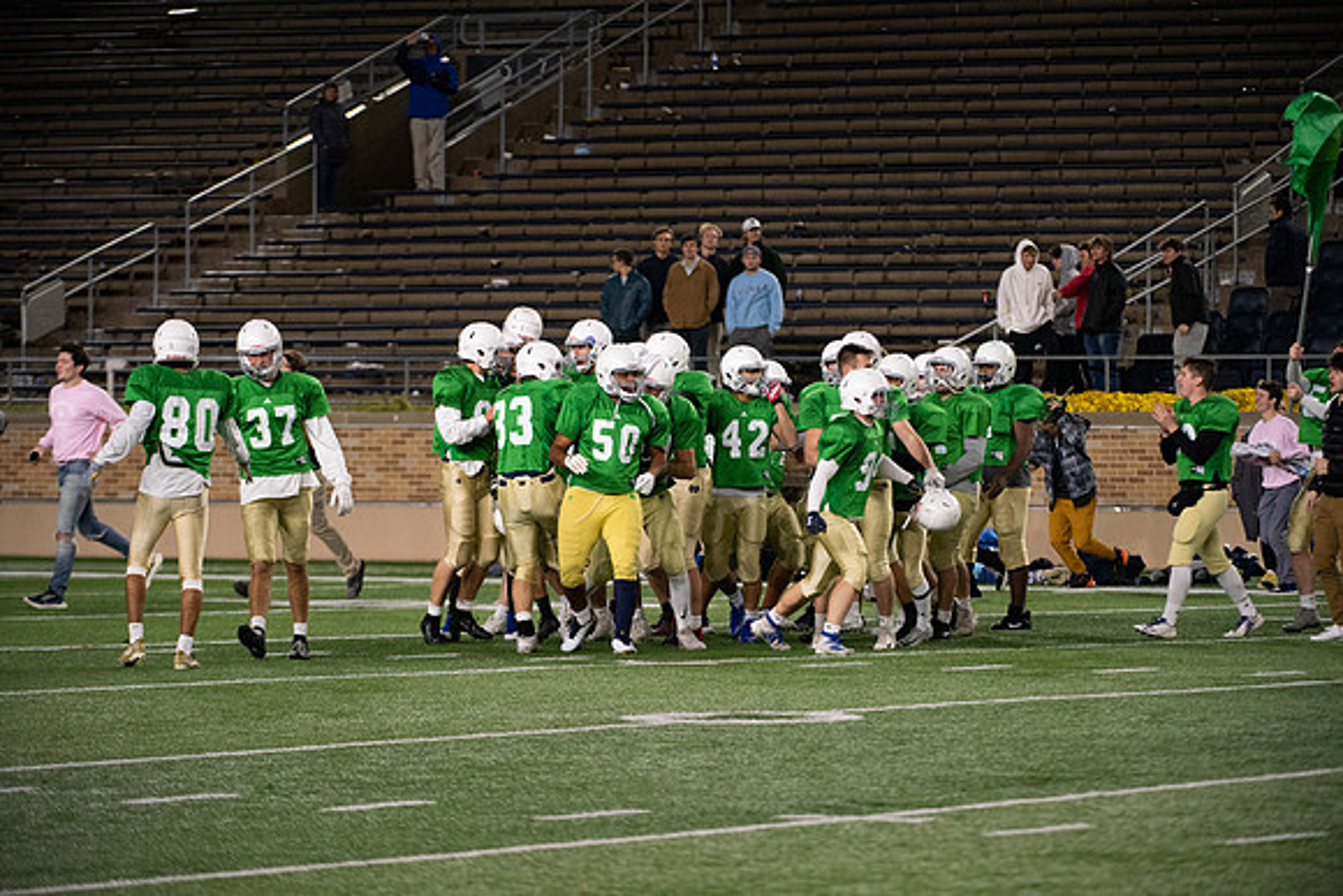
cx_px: 672
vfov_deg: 6.9
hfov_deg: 10.3
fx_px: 7463
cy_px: 448
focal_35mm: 200
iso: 3600
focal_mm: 200
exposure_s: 1/500
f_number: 4
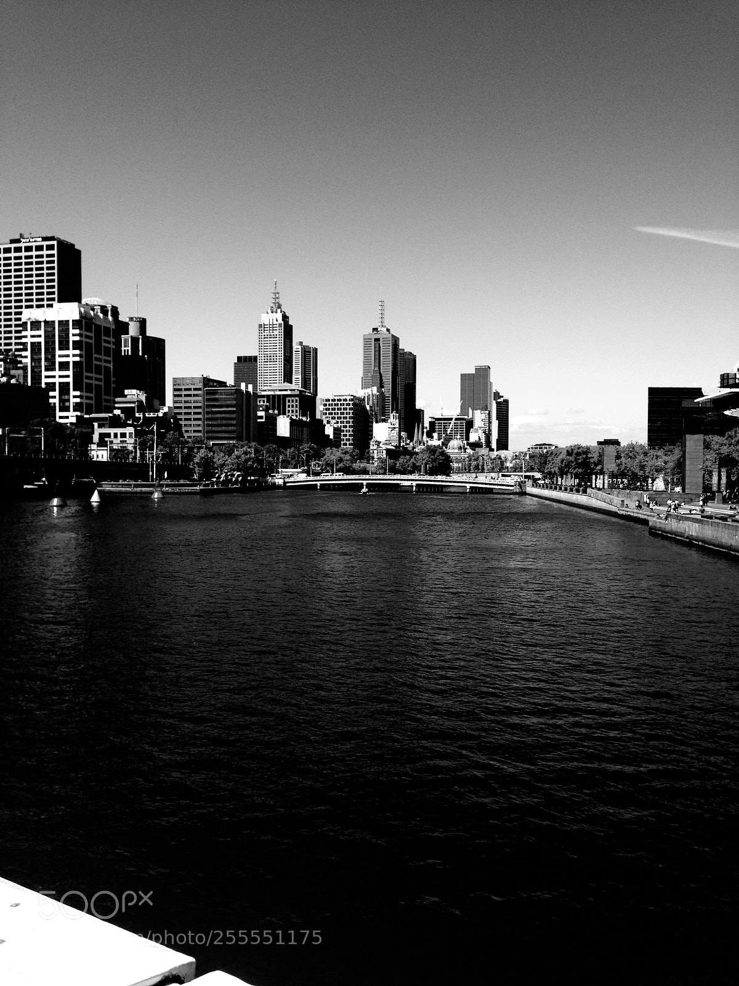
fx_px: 939
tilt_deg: -1.4
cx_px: 370
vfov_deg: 55.4
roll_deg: -0.9
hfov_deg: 42.9
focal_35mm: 33
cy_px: 493
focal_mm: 4.12
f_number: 2.4
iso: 50
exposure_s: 1/1595
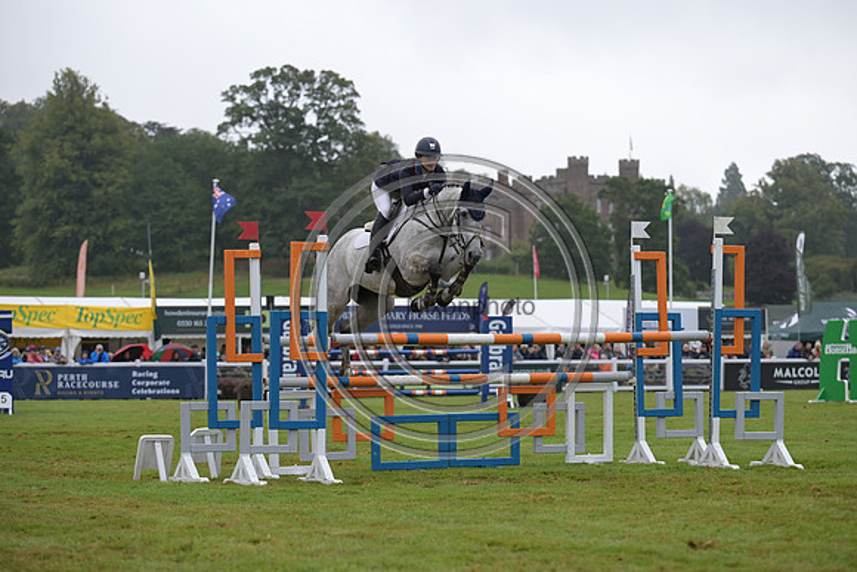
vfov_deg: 11.4
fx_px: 2857
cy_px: 286
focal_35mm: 120
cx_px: 428
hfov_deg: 17.1
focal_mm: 120
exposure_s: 1/1250
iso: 800
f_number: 4
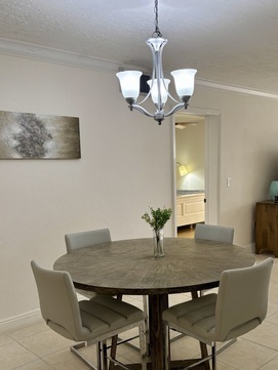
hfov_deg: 39.4
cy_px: 233
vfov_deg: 50.8
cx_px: 175
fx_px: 385
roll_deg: +0.2
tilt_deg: -10.8
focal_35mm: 36
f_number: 1.6
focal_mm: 5.96
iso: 100
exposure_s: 1/60
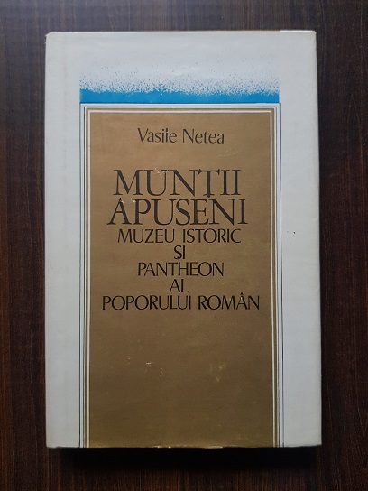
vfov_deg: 67.3
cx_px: 184
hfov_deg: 53.1
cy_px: 246
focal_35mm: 26
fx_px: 369
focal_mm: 4.3
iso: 160
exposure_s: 1/50
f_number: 1.7
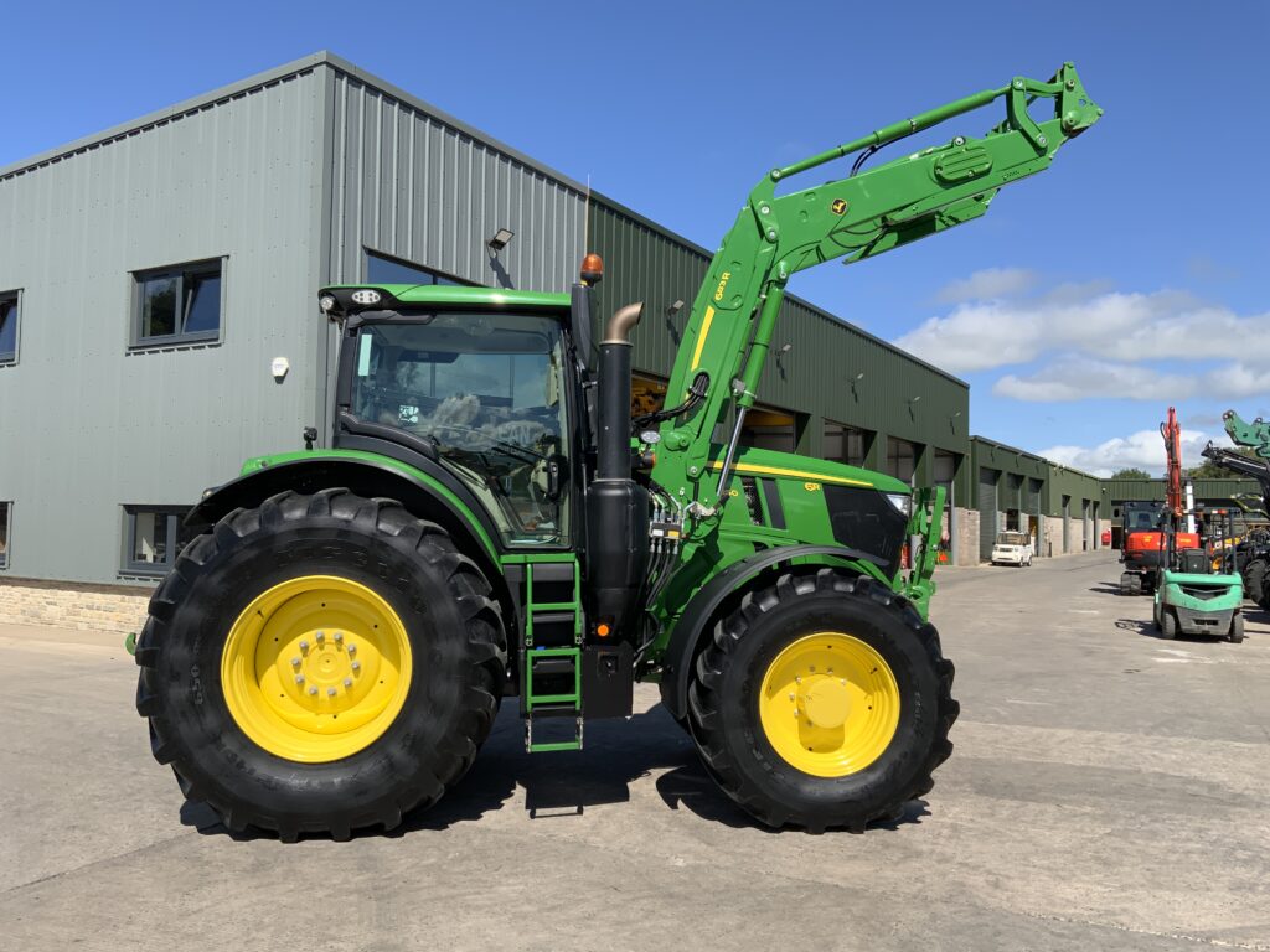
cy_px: 476
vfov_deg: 48.2
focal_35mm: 29
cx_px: 635
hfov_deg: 61.7
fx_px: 1064
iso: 16
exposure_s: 1/1786
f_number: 1.8
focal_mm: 3
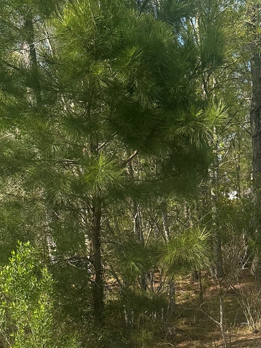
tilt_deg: -9.5
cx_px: 296
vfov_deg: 29.7
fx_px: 633
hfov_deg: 21.9
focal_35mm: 63
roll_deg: +3.0
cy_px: 301
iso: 80
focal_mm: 6.86
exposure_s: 1/1988
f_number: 1.78
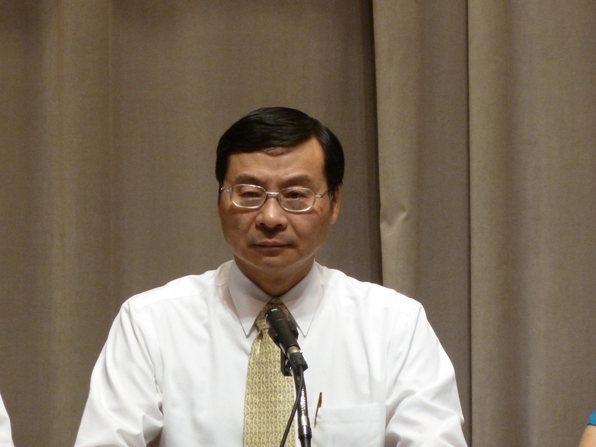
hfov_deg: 5.0
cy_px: 224
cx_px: 298
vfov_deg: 3.7
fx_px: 6871
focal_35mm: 399
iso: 400
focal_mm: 49.2
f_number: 4.9
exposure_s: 1/50
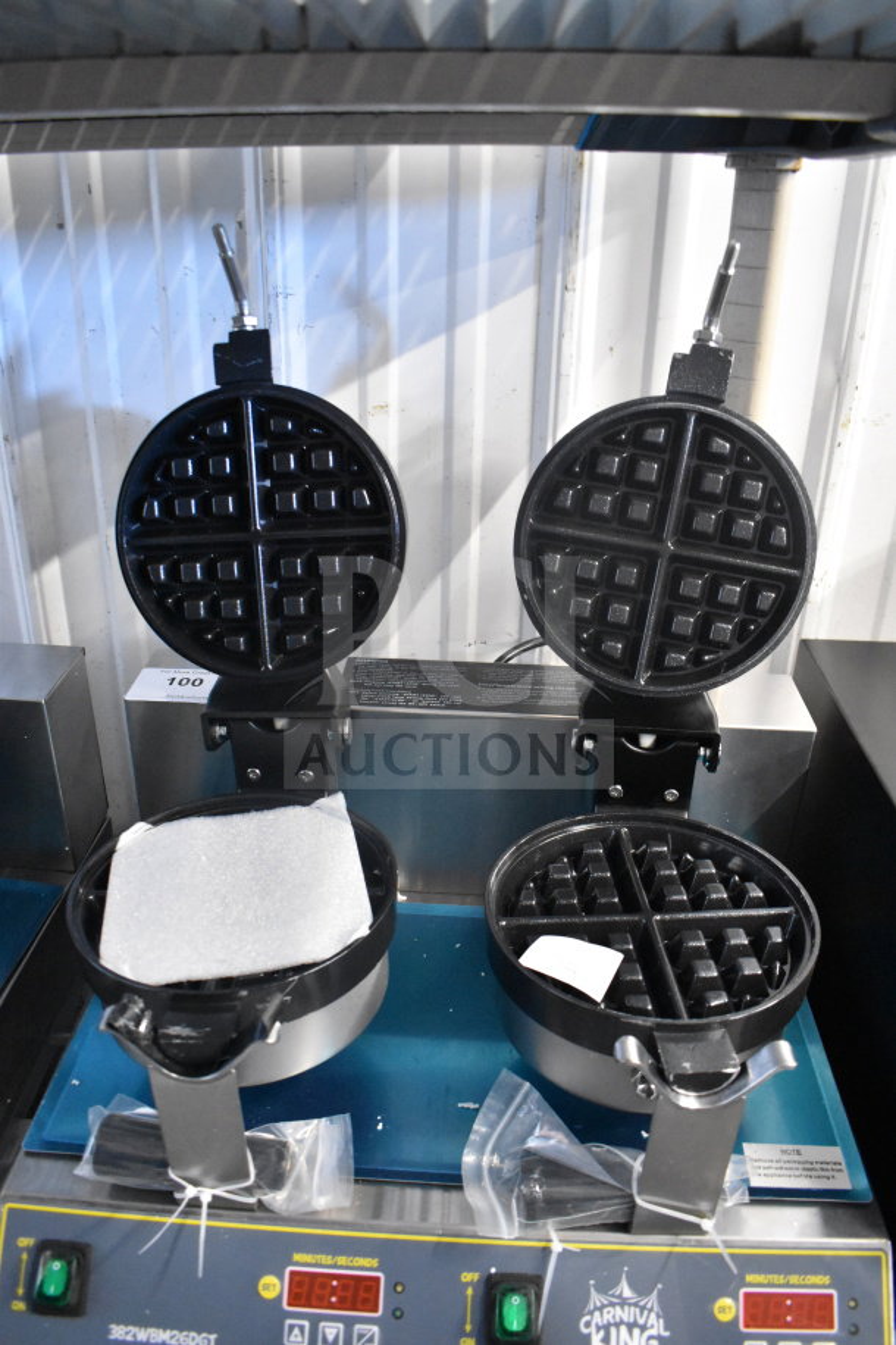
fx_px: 1008
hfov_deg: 47.9
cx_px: 448
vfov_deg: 67.4
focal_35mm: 27
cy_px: 672
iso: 6400
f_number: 3.5
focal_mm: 18
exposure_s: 1/30
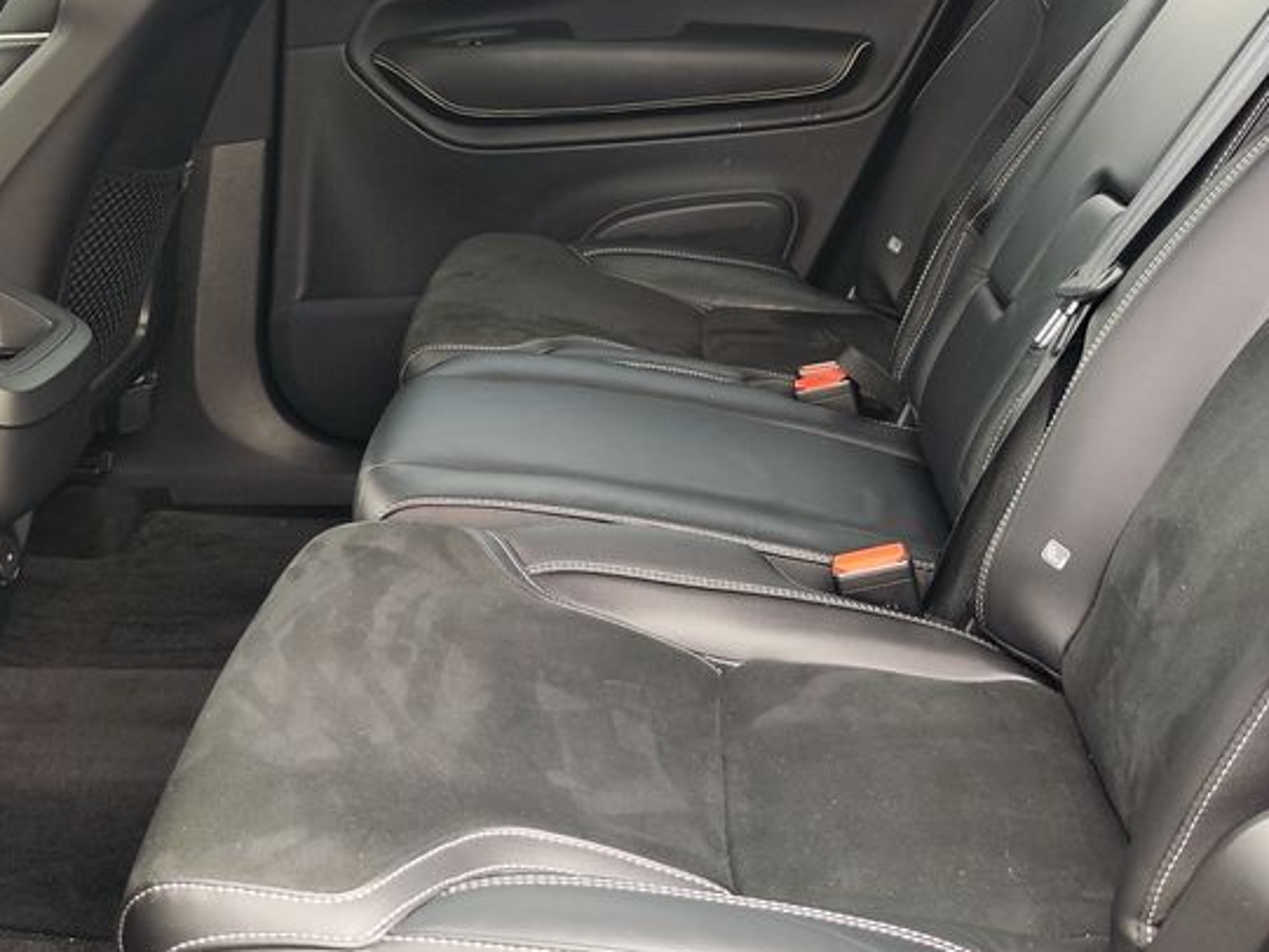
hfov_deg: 37.5
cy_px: 216
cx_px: 652
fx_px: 1870
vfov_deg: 28.1
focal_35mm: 51
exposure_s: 1/100
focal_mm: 7.01
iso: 78
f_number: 1.69
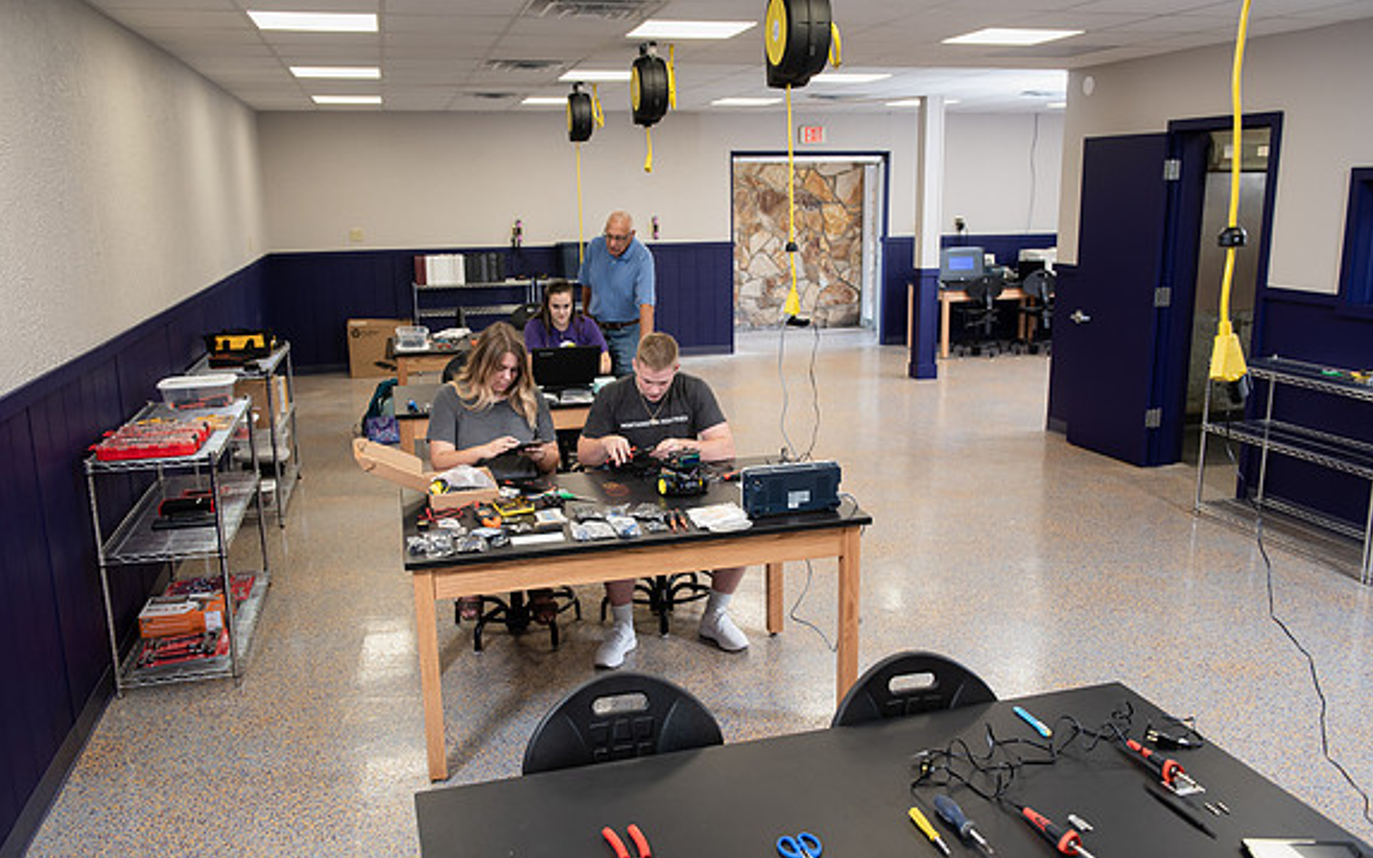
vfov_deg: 39.4
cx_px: 688
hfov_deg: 59.7
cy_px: 445
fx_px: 1197
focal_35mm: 32
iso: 800
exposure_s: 1/125
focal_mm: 31
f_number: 5
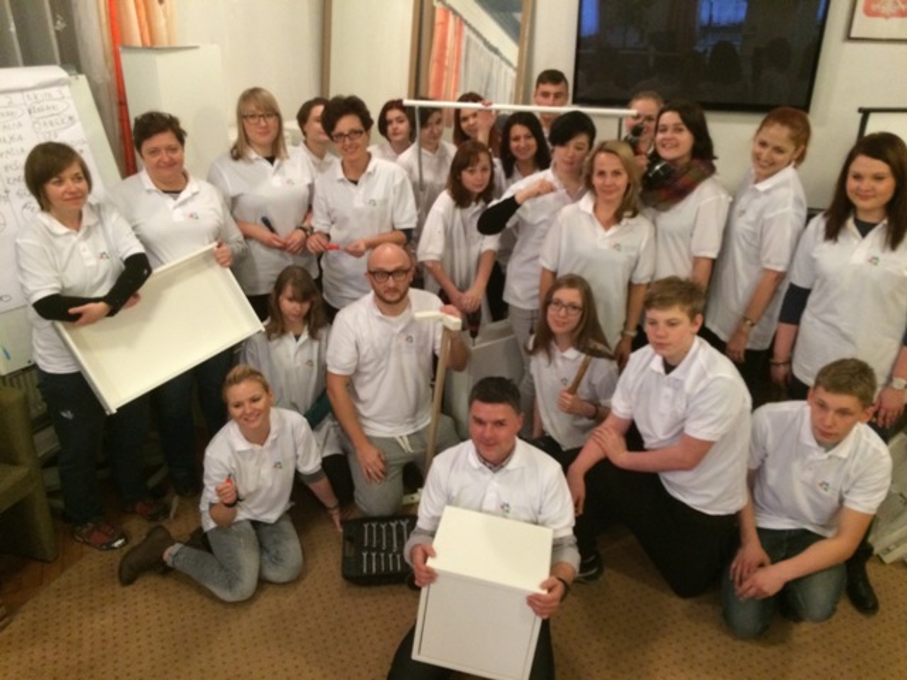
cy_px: 340
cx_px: 454
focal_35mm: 29
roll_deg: +0.4
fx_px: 760
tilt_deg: -24.6
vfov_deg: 48.2
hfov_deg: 61.7
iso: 320
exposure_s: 1/17
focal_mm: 4.15
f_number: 2.2
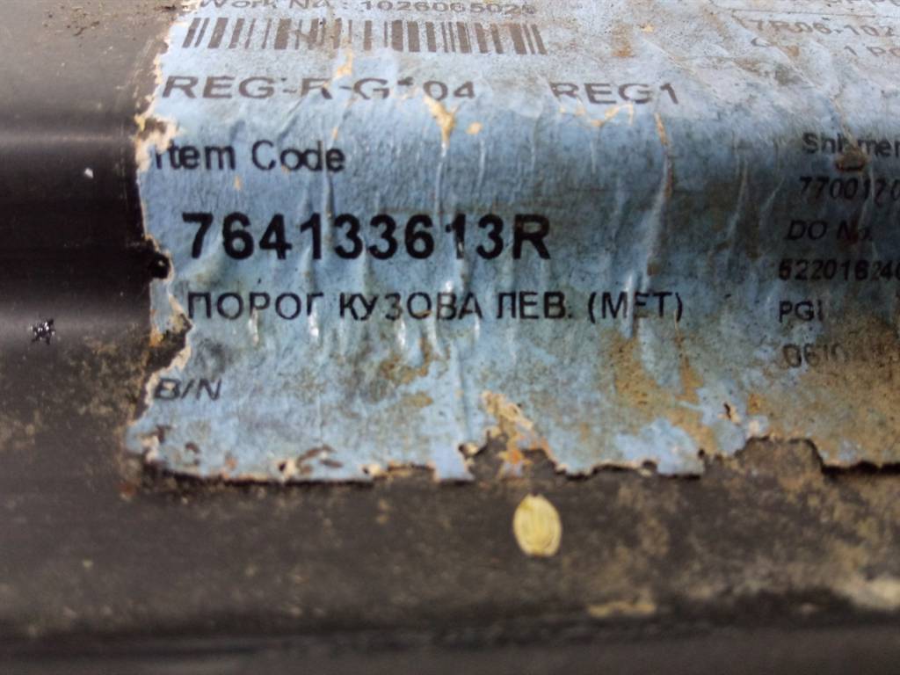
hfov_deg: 65.3
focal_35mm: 27
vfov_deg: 51.4
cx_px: 450
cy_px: 338
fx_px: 702
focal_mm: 3.79
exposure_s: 1/25
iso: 693
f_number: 2.2
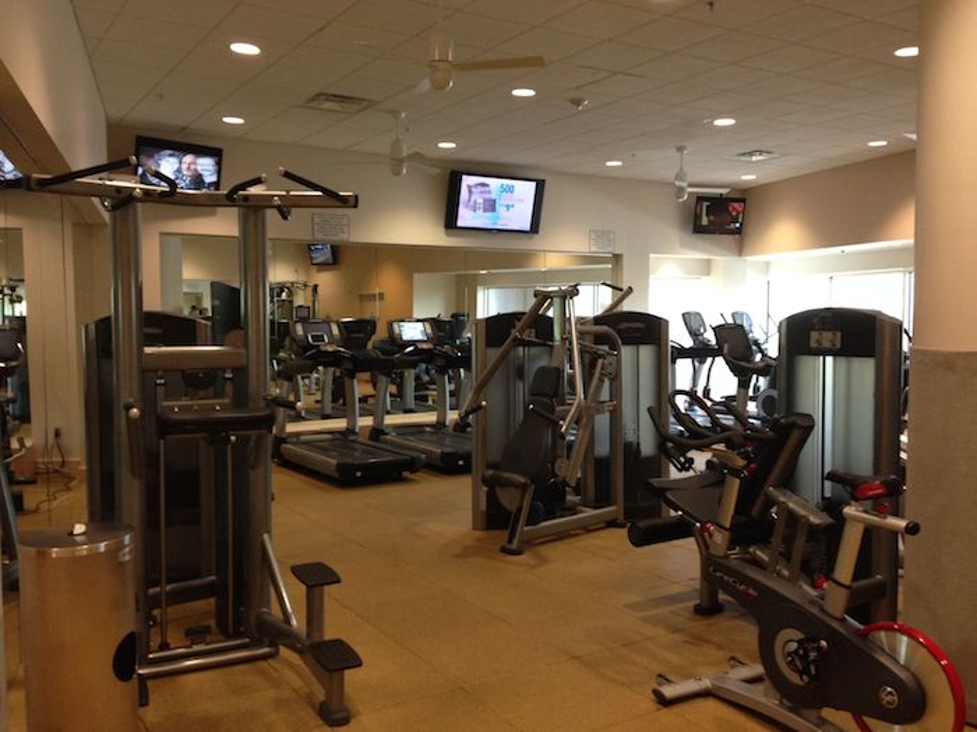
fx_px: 931
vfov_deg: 42.9
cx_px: 488
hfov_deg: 55.4
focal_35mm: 33
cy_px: 366
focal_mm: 4.12
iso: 160
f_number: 2.4
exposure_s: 1/20
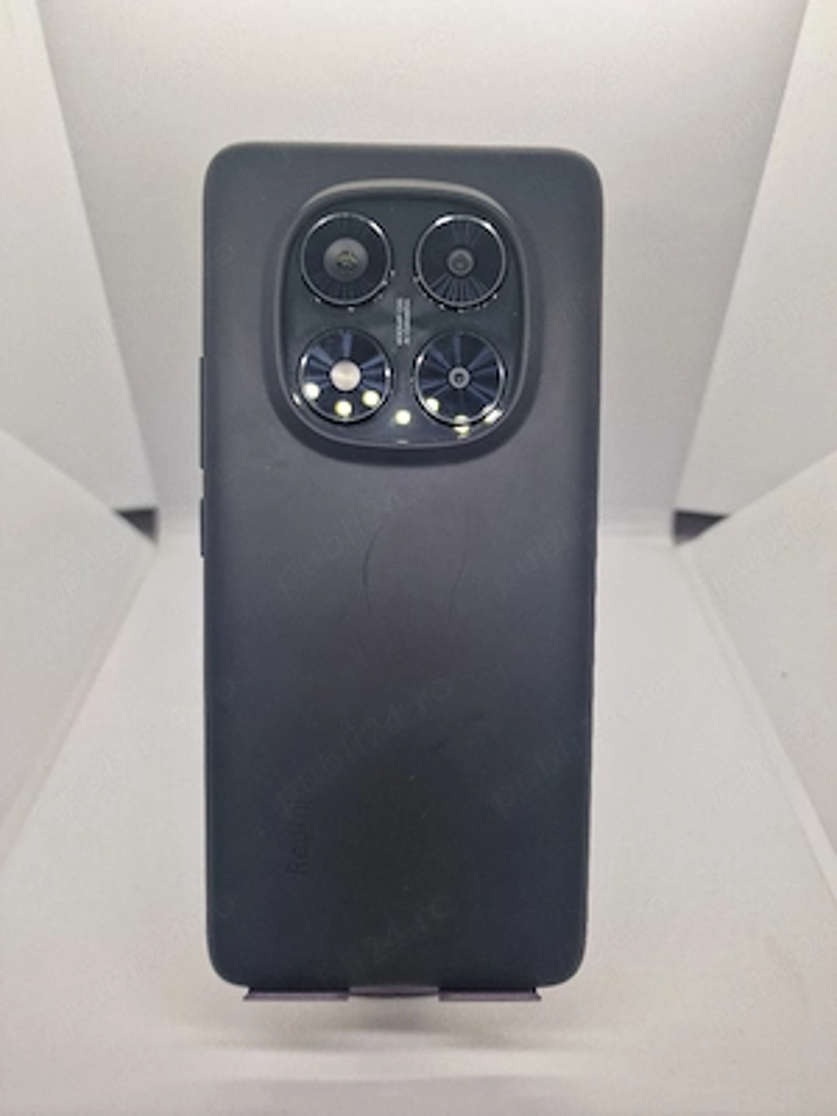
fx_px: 742
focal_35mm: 23
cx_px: 418
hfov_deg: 58.9
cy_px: 558
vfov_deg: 73.9
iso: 50
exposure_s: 1/182
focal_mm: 6.4
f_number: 1.8
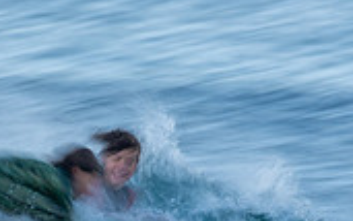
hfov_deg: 0.8
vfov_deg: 0.5
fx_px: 24906
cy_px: 278
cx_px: 78
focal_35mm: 2588
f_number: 14
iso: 100
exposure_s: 1/20
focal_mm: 500
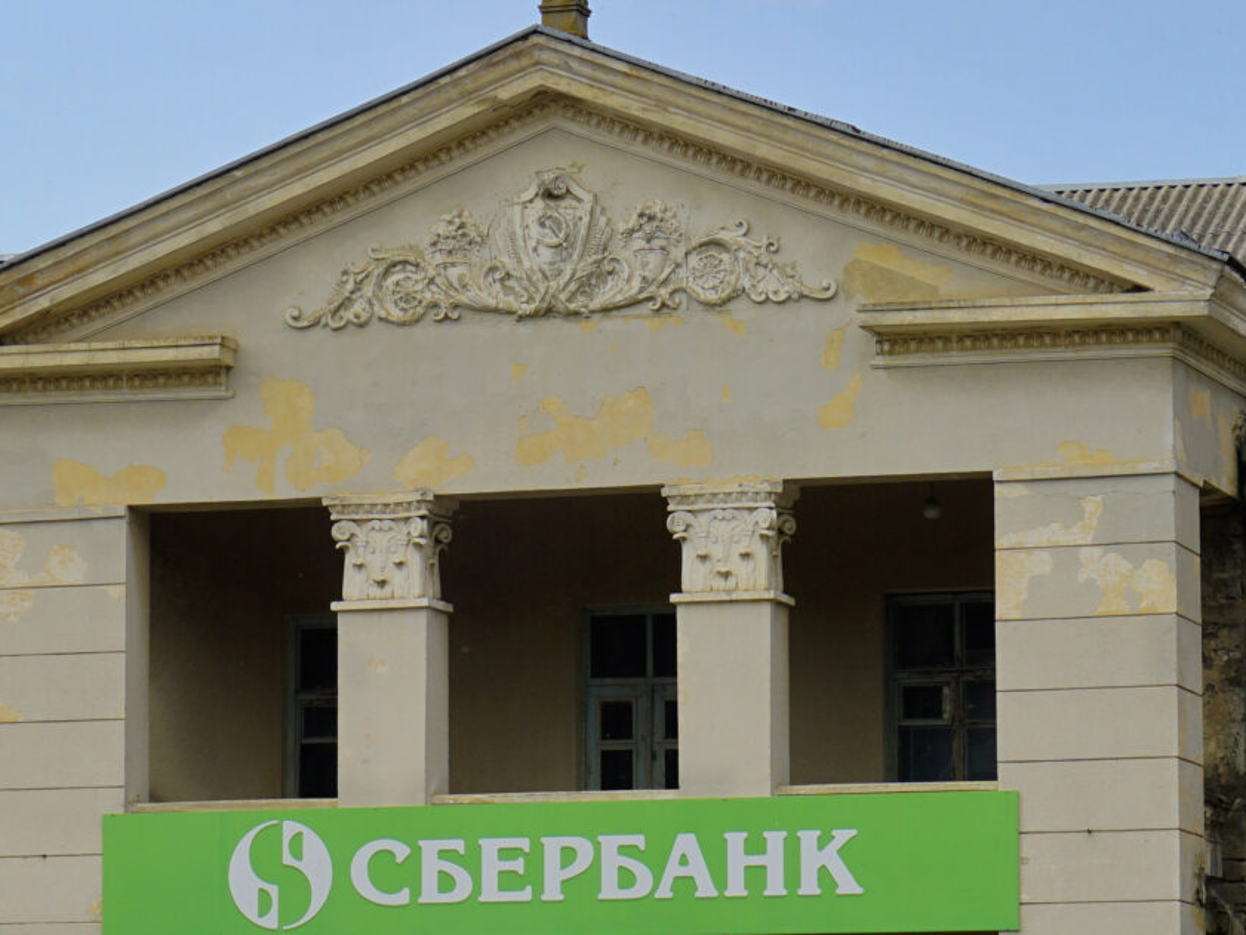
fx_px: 5849
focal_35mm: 162
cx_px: 447
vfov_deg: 9.1
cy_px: 516
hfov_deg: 12.1
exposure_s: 1/100
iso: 100
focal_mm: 37
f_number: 10
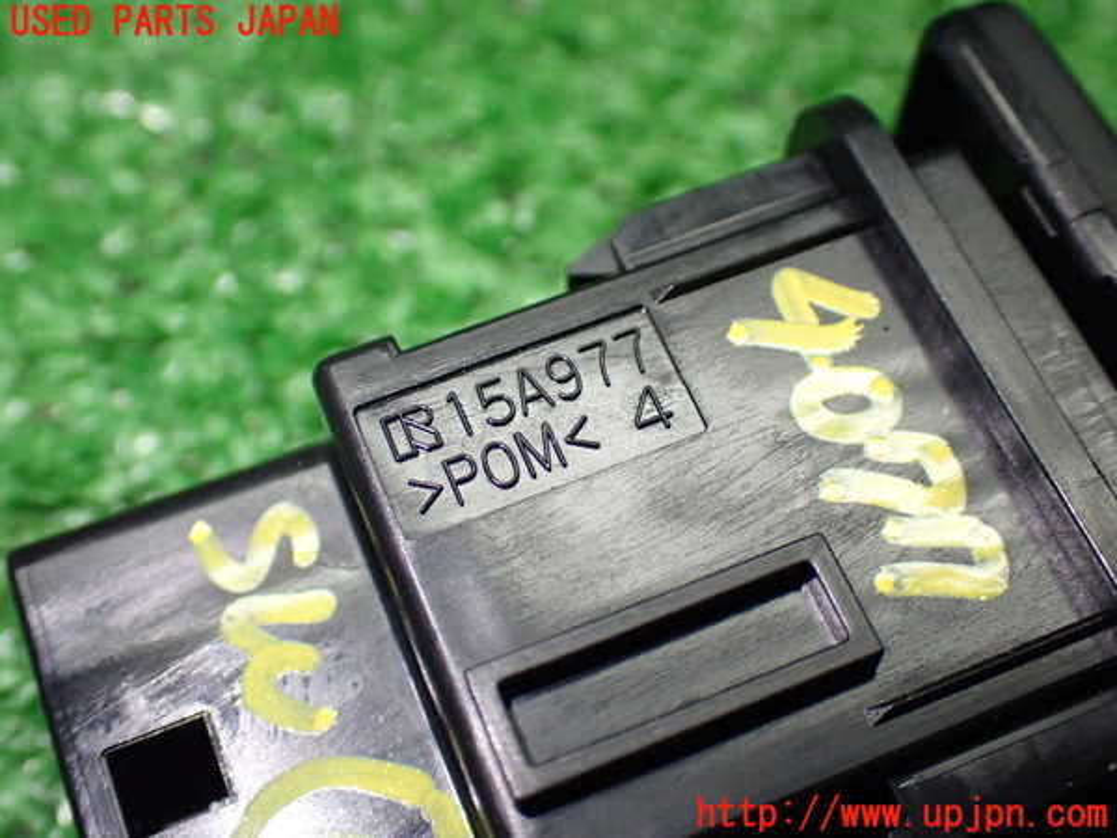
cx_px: 558
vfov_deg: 30.9
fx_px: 1517
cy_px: 419
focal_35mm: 47
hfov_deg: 40.4
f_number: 3.1
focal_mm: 8.4
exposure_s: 1/200
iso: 800
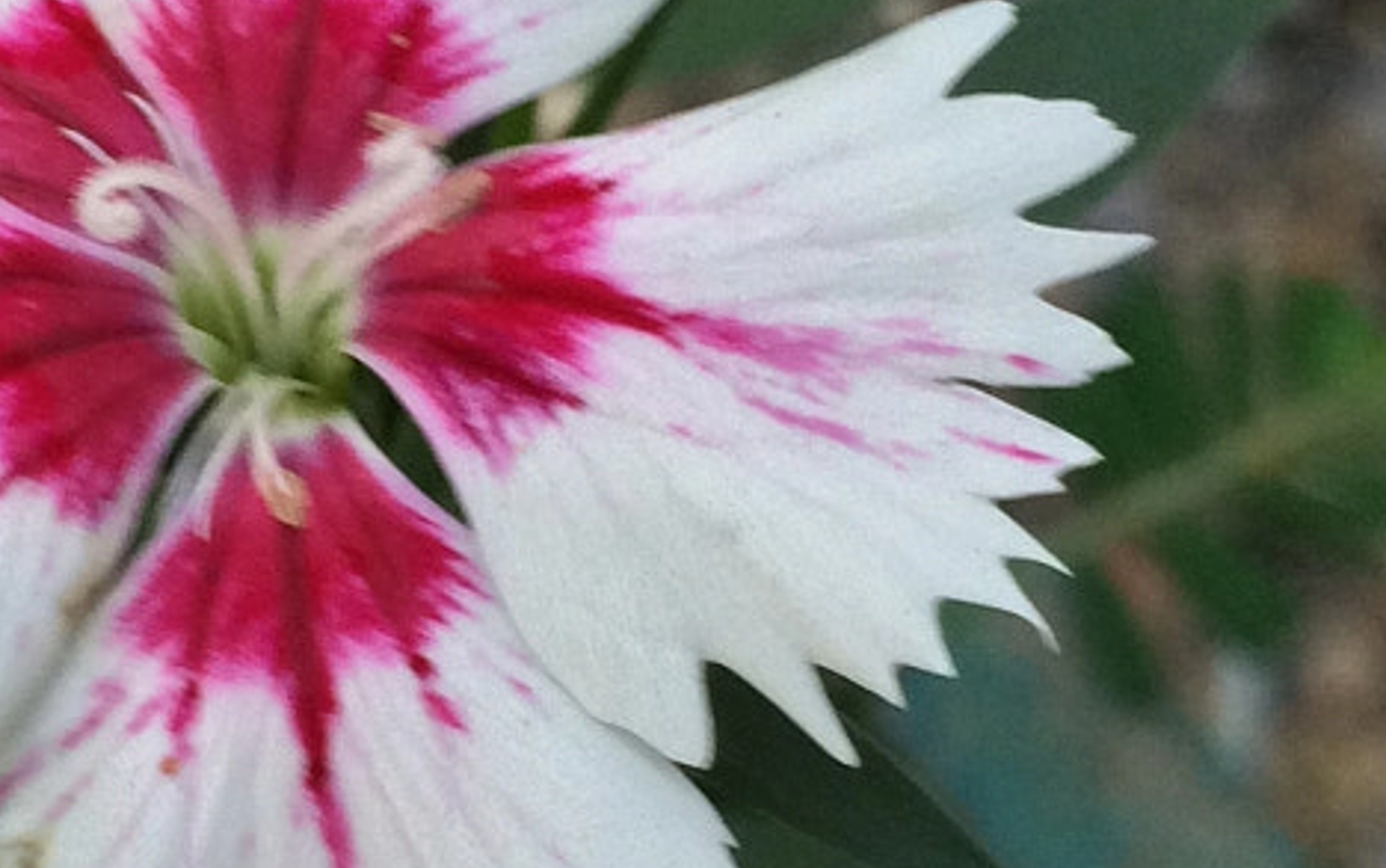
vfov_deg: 12.5
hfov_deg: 19.6
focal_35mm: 105
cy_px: 453
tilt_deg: -63.4
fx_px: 3968
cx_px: 255
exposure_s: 1/33
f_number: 2.2
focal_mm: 4.15
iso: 80
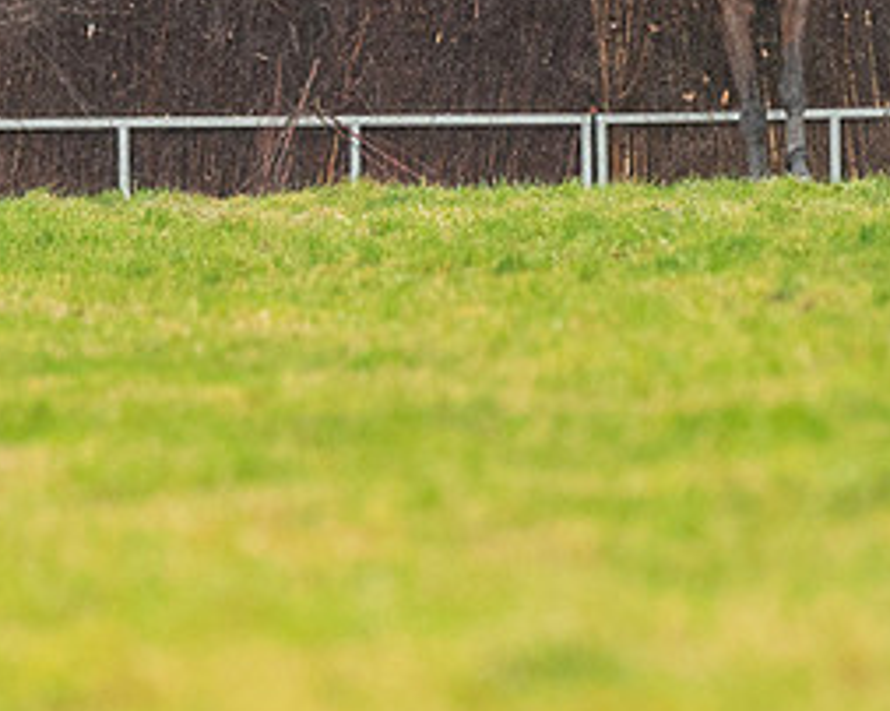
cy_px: -19
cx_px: 421
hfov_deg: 1.4
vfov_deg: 1.1
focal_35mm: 1412
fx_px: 37164
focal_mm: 300
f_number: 5
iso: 1000
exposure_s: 1/1000
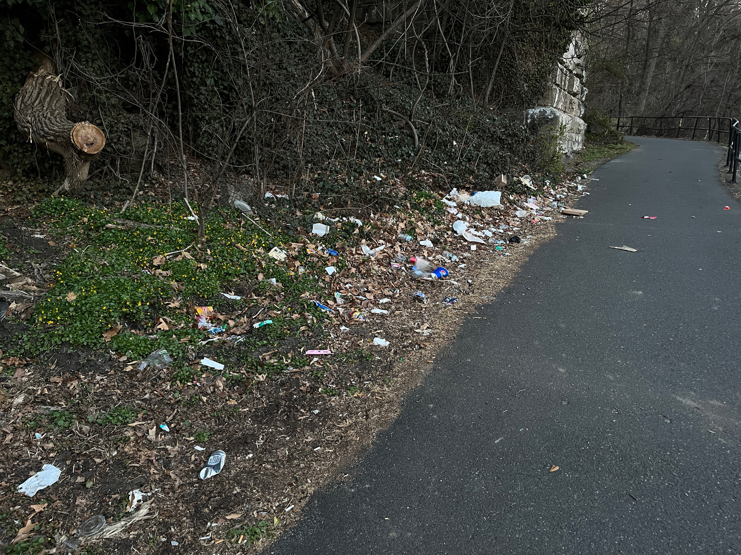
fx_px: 557
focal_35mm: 26
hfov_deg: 67.3
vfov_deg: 53.1
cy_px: 278
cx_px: 370
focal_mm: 5.1
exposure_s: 1/80
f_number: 1.6
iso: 125
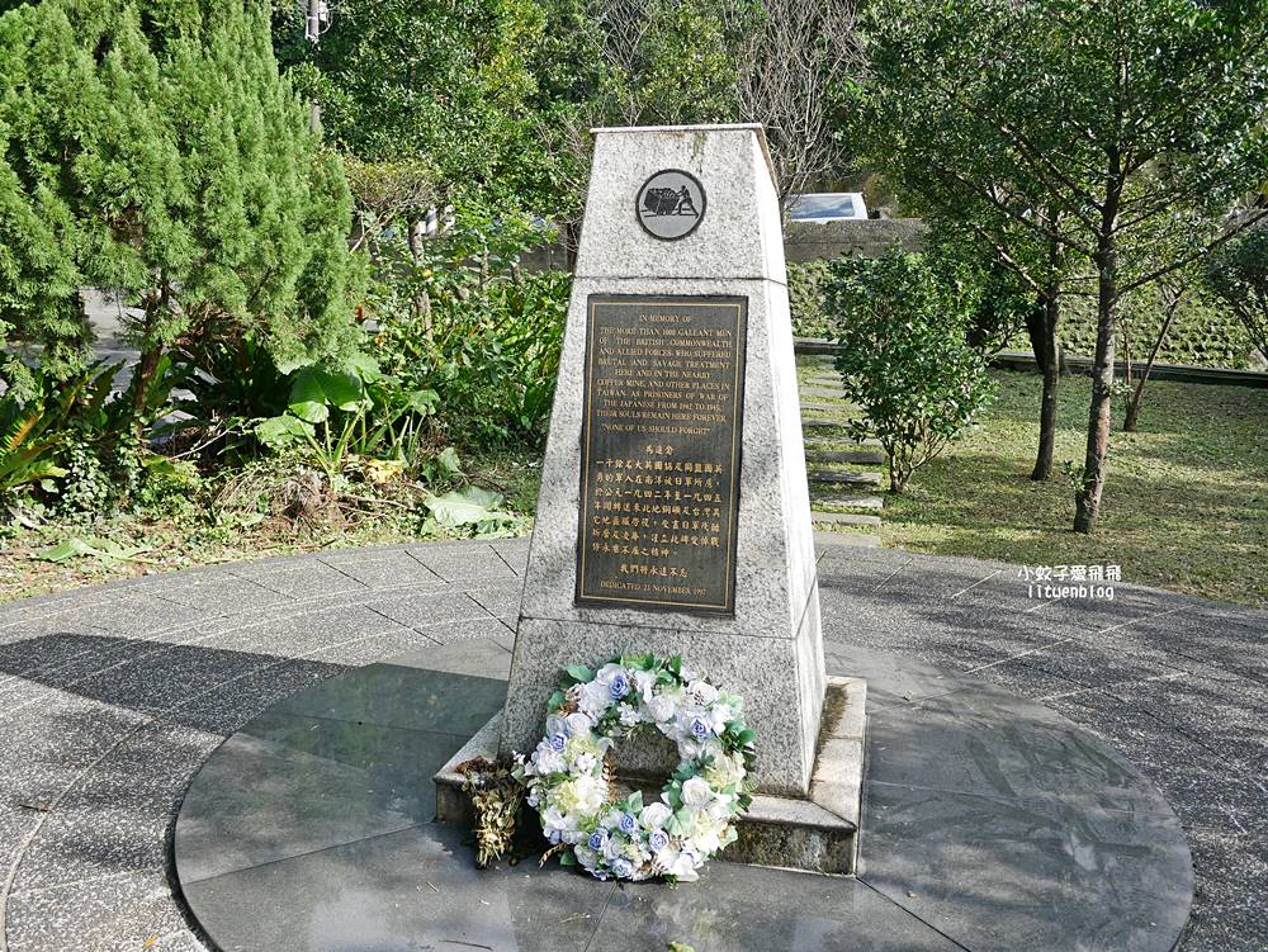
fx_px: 1026
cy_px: 476
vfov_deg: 49.8
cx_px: 634
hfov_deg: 63.4
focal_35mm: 28
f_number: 3.2
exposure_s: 1/800
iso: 200
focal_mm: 14
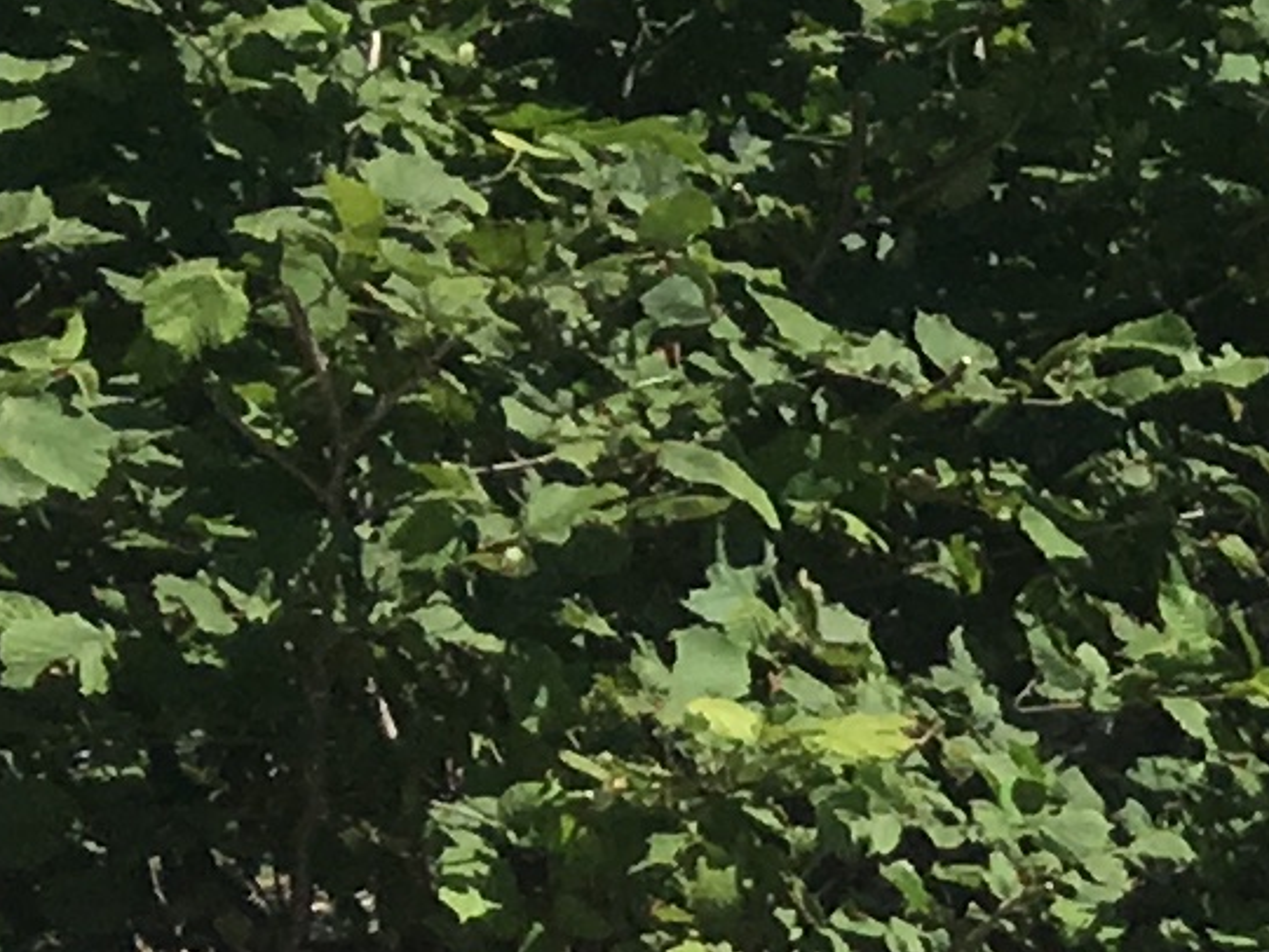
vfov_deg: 6.8
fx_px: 7920
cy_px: 1386
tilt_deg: -3.9
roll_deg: +0.9
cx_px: 4370
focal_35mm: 216
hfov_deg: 7.5
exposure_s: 1/2079
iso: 25
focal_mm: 4.15
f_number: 2.2
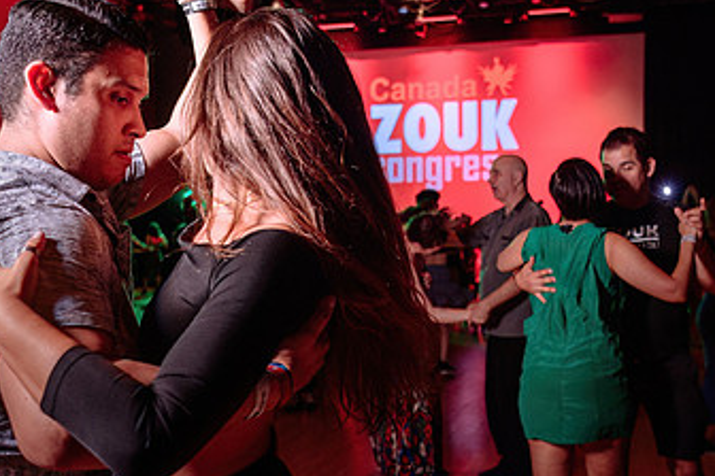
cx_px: 402
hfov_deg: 43.5
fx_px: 894
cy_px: 263
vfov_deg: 29.8
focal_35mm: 45
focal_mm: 24
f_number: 2.8
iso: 1250
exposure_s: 1/60
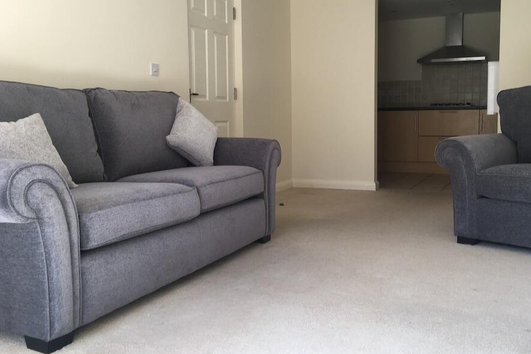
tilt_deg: -4.0
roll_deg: +0.2
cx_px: 297
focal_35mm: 35
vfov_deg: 37.8
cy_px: 158
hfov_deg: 54.3
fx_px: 516
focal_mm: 4.15
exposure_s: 1/50
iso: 32
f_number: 2.2
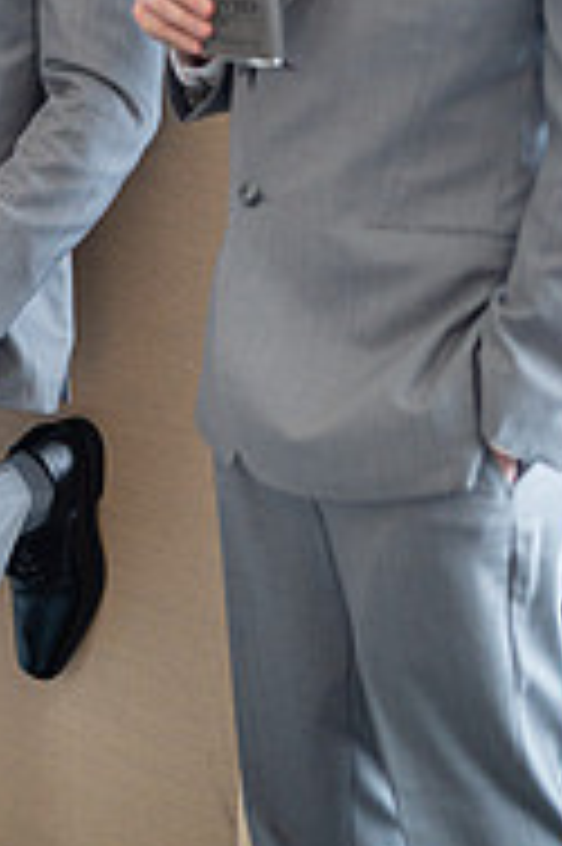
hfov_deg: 11.2
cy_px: 234
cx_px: -67
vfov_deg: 17.0
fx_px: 2815
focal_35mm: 120
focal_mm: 50
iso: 800
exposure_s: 1/250
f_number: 1.4
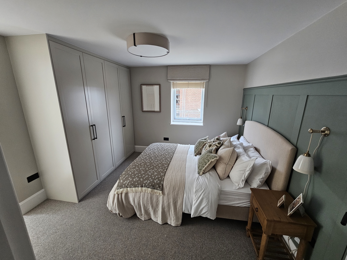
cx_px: 174
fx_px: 130
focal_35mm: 13
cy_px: 130
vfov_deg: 89.9
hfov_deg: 106.2
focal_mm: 2.2
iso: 125
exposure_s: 1/70.8
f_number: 2.2
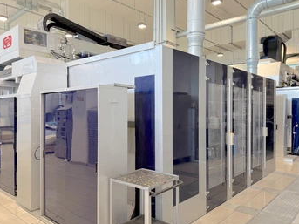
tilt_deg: -0.7
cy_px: 113
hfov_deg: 63.5
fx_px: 242
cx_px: 149
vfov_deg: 49.7
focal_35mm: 28
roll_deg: +0.0
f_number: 1.78
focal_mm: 6.76
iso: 125
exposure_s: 1/50
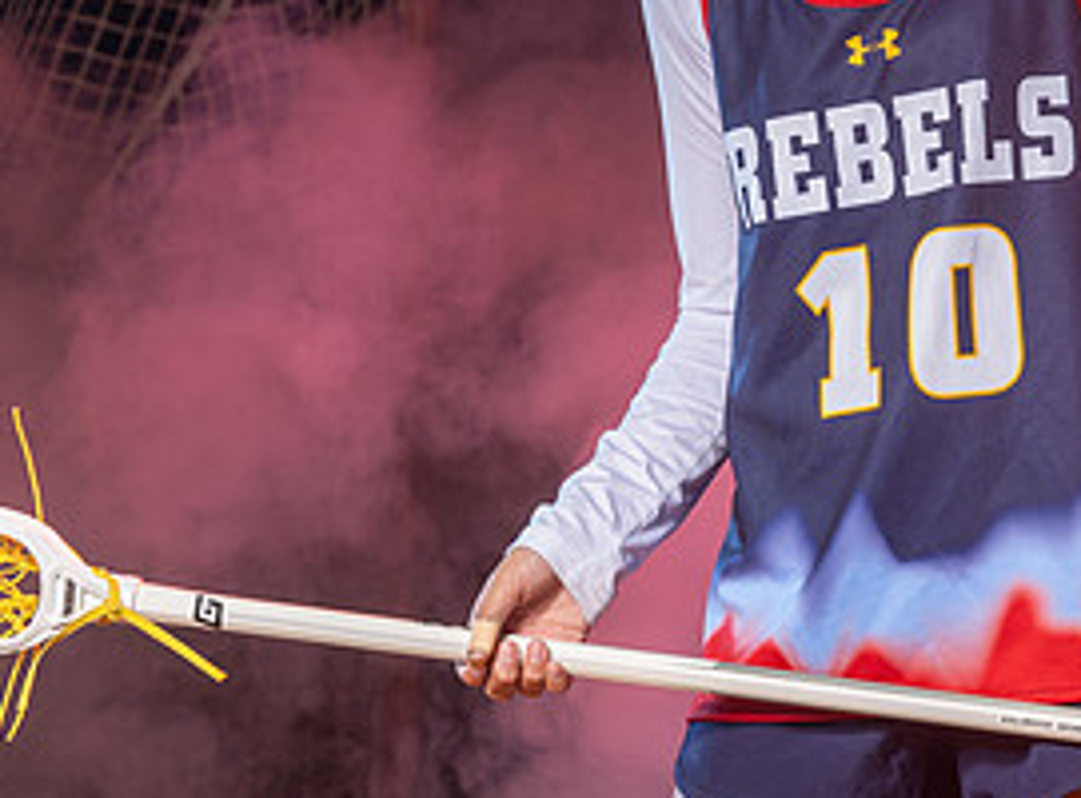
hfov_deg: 7.6
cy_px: 94
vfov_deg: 5.6
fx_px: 8166
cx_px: 927
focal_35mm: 263
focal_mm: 93
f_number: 7.1
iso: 64
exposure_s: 1/200
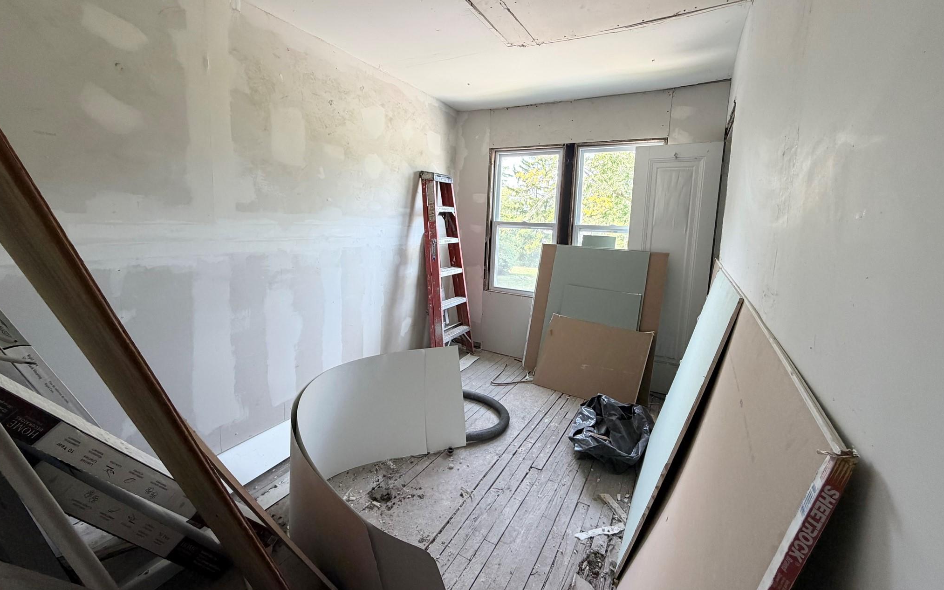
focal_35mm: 15
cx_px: 472
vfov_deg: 74.6
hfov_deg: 101.5
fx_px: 386
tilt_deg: -7.6
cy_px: 267
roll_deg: -2.0
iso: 250
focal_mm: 2.22
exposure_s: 1/121
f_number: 2.2
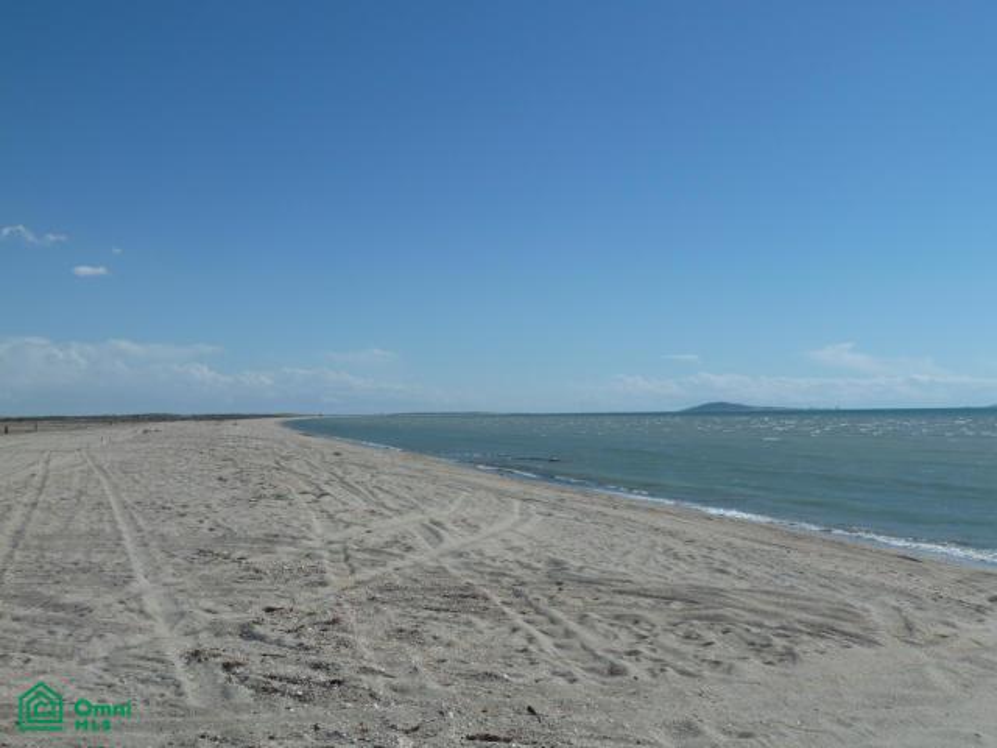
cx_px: 498
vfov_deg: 36.0
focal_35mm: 40
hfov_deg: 46.8
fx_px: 1152
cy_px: 374
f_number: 5.6
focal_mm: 6.5
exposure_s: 1/800
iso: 80
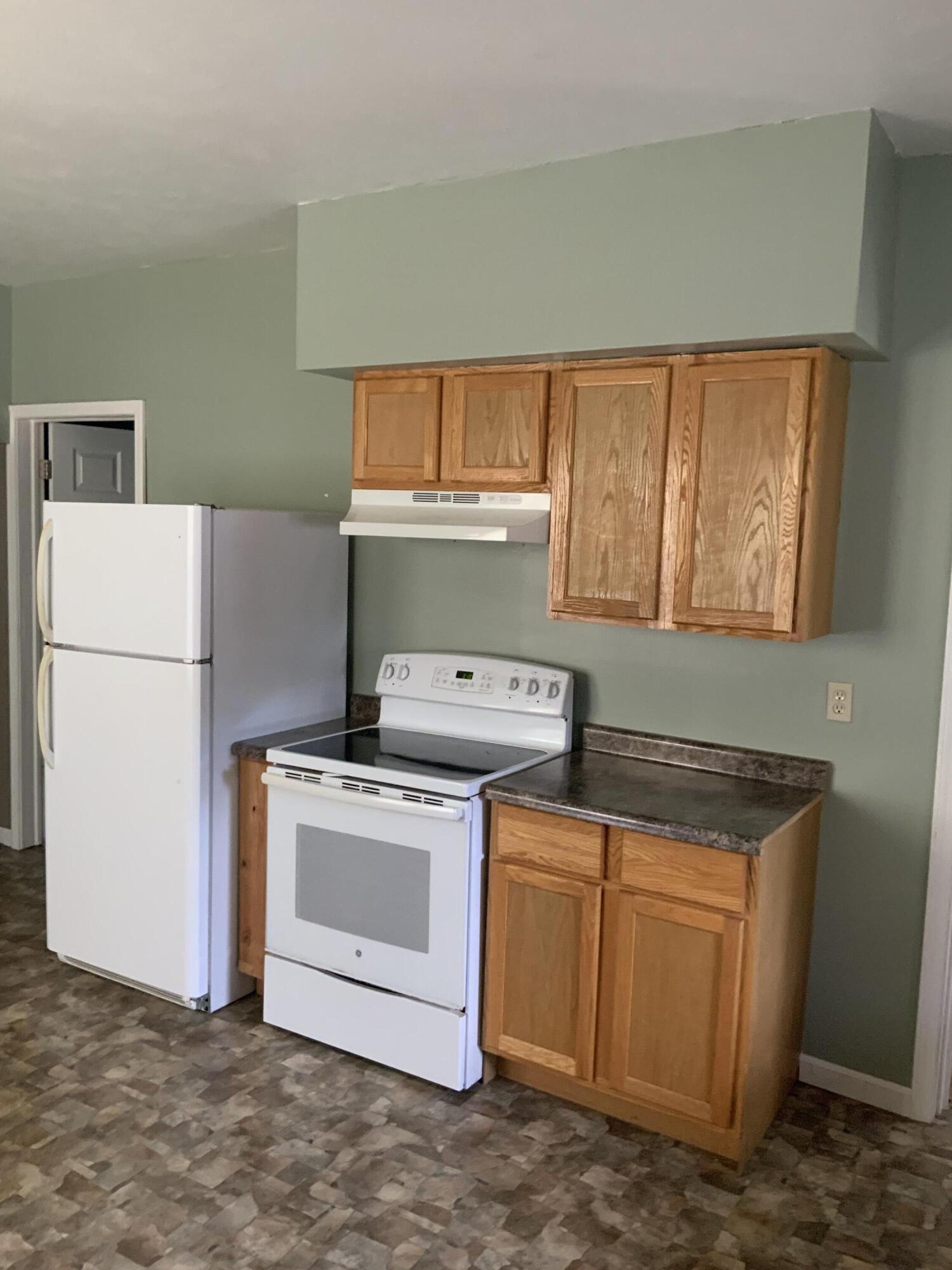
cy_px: 635
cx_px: 476
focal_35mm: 29
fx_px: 1063
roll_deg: -1.1
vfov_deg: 61.7
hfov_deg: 48.2
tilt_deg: -6.3
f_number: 1.8
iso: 250
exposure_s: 1/60
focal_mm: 3
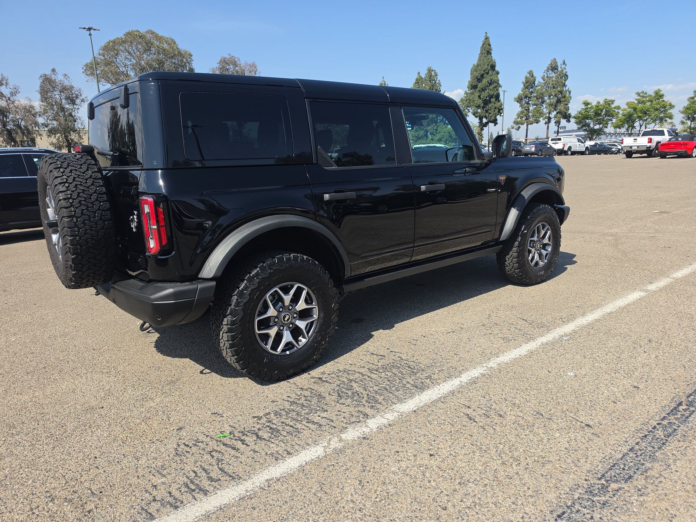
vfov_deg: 58.9
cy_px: 261
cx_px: 348
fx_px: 462
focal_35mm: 23
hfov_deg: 73.9
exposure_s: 1/591
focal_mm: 6.5
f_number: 1.4
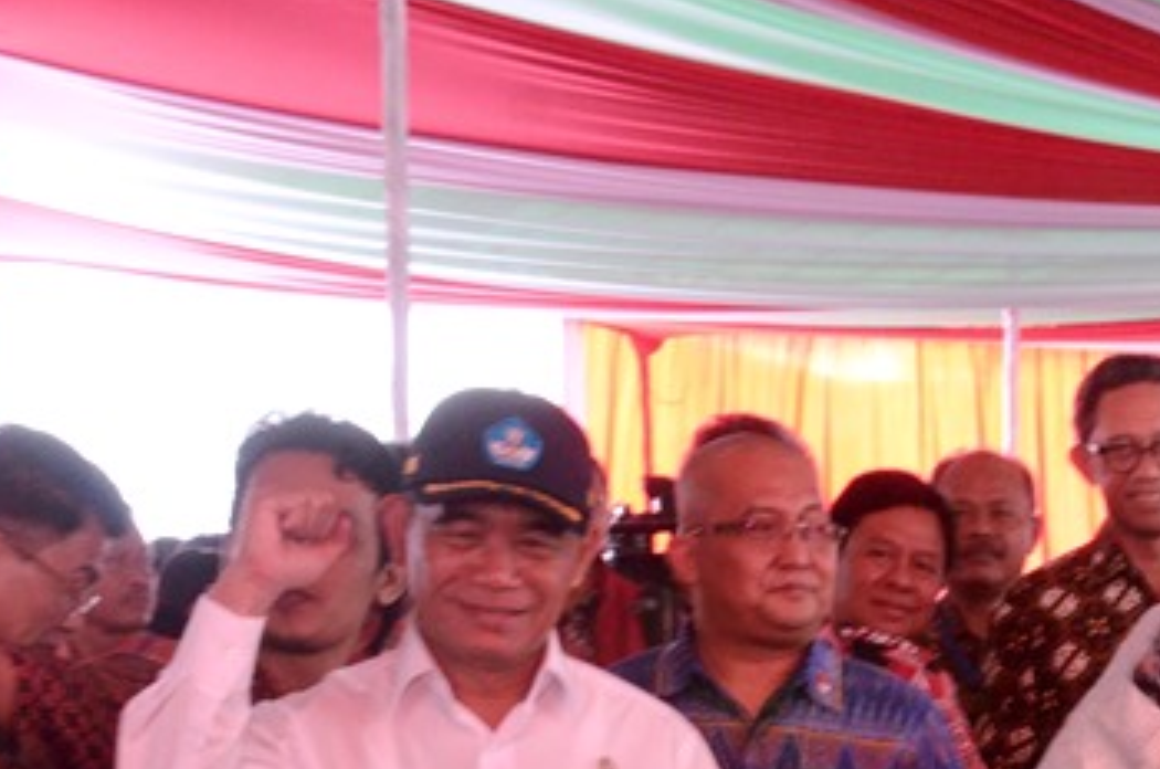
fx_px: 2541
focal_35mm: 79
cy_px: 1001
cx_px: 1392
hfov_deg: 23.5
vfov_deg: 16.3
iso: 2500
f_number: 9
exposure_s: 1/60
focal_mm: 18
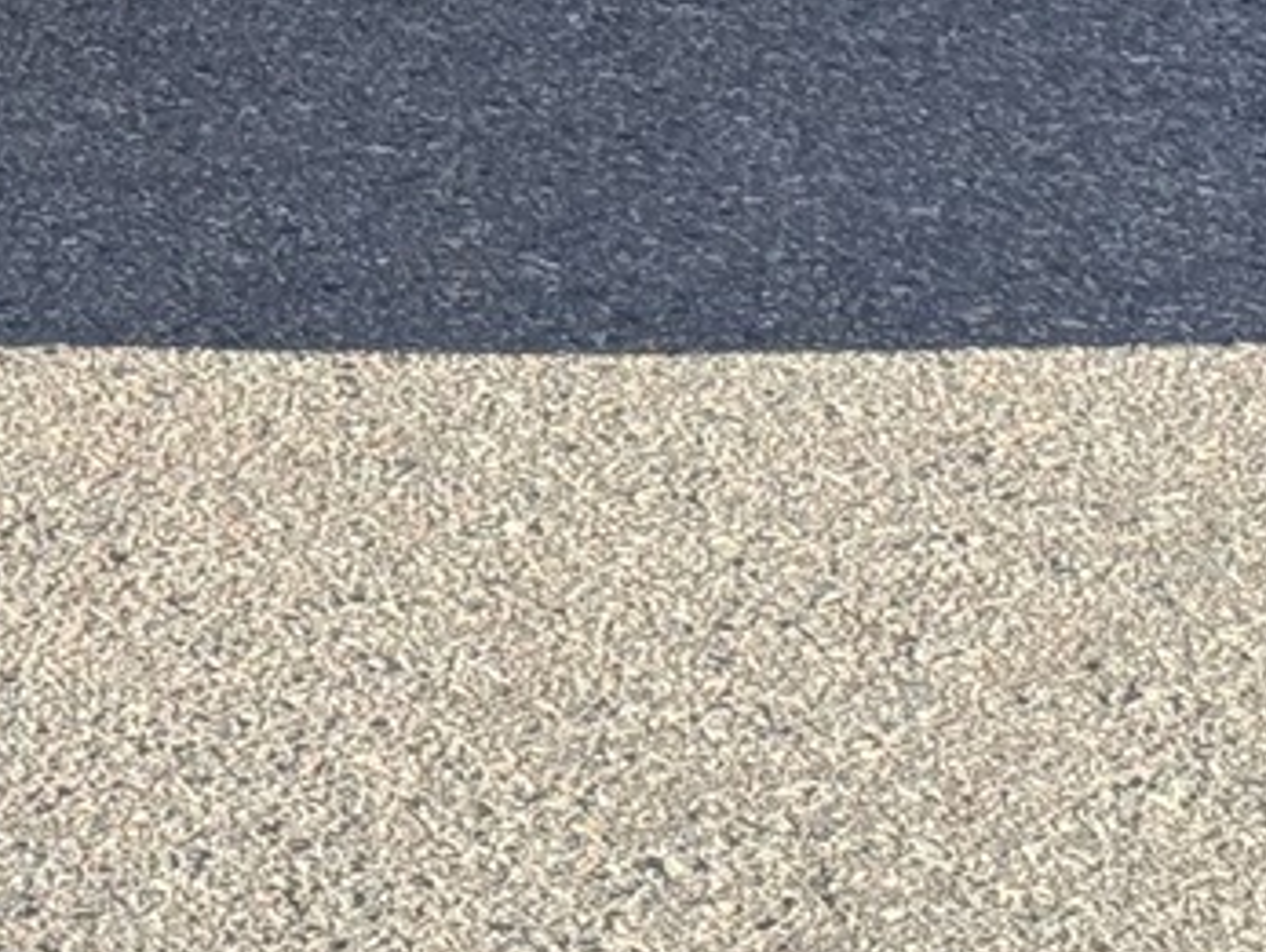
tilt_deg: -6.8
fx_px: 7286
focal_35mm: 199
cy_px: -992
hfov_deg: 9.3
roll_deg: +1.5
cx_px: -1281
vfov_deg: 7.2
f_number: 1.78
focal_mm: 6.76
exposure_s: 1/1395
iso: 64
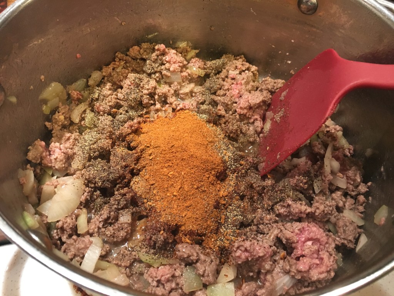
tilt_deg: -54.7
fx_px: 330
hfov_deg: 61.7
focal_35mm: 29
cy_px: 148
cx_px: 197
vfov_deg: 48.2
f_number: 2.2
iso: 160
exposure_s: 1/30
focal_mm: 4.15
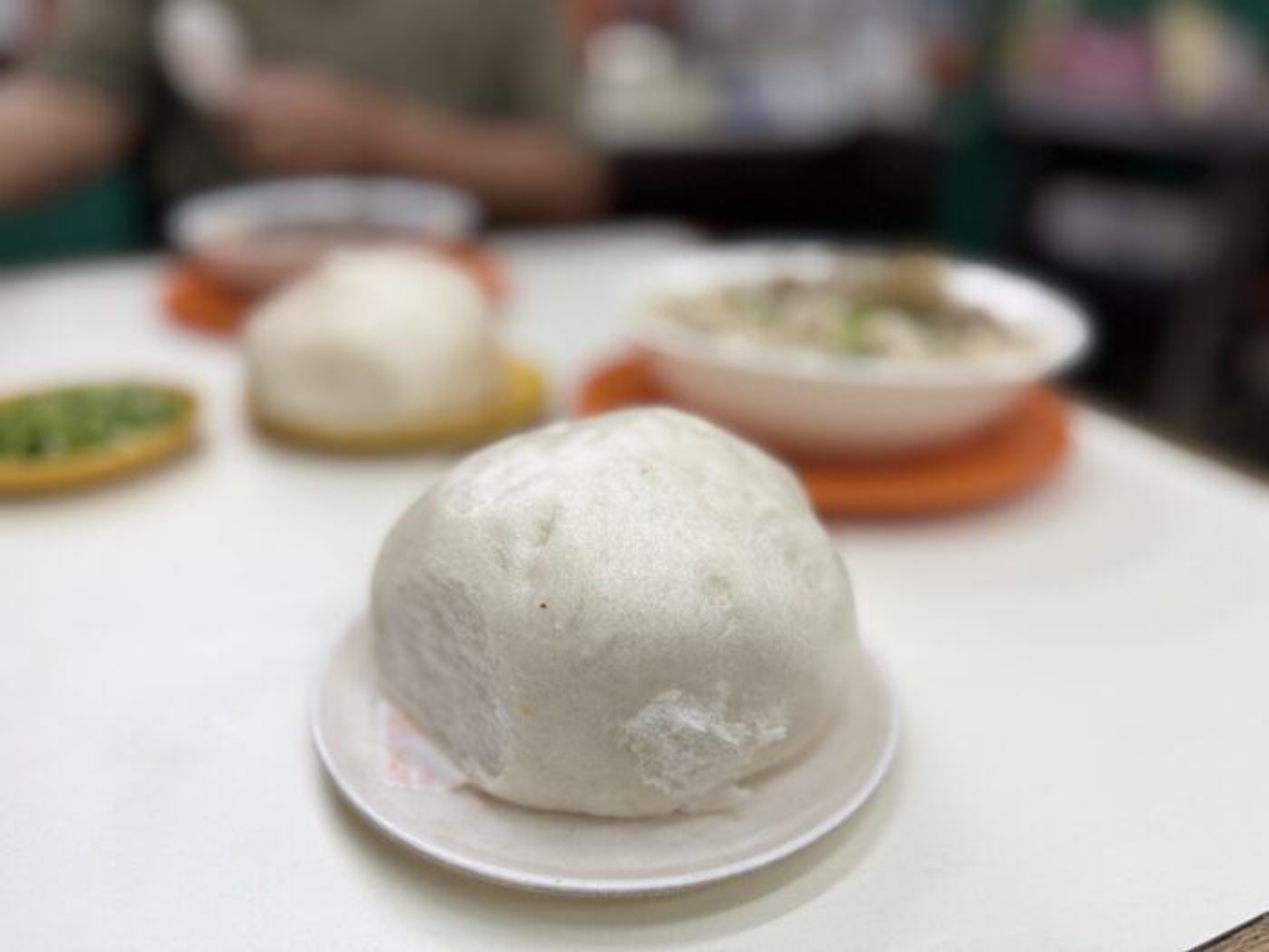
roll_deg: -1.8
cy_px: 476
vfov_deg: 56.8
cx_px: 634
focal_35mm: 24
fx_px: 880
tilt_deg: -24.4
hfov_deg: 71.6
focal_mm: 6.76
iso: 125
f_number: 1.78
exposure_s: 1/120
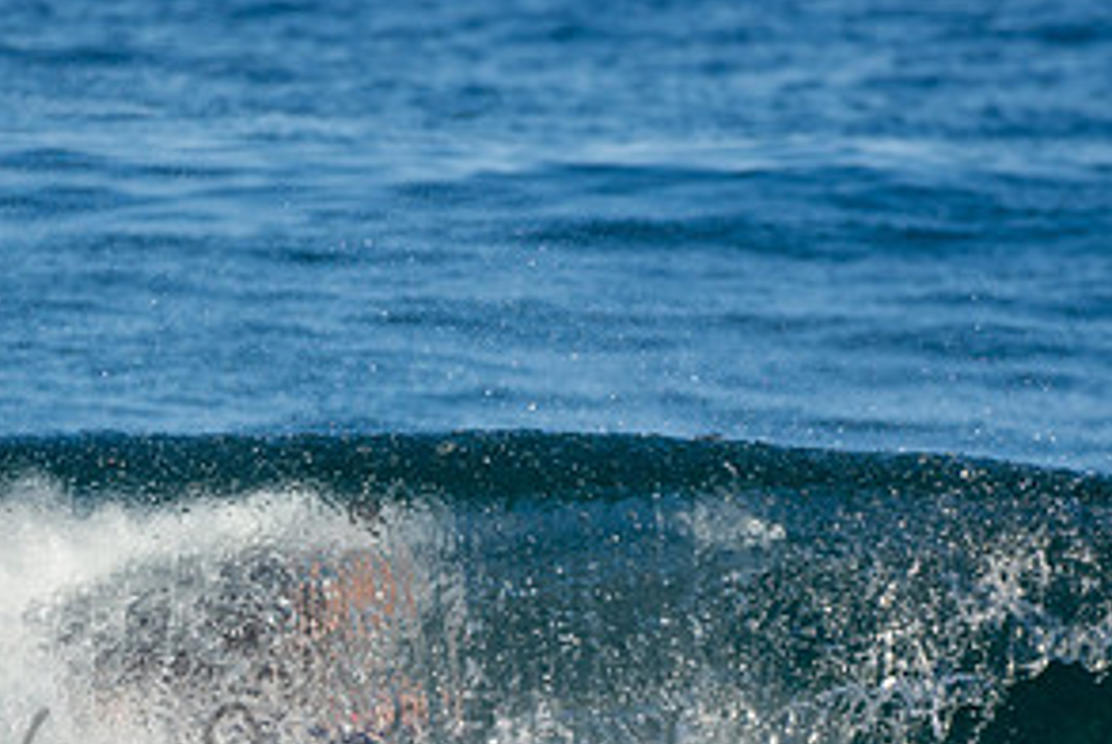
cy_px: 731
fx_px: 45884
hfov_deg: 1.4
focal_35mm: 1484
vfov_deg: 0.9
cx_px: 368
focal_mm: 500
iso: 220
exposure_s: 1/1250
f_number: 5.6
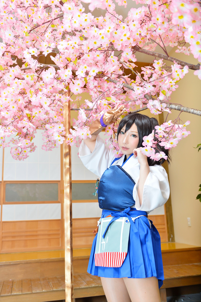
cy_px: 151
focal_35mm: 34
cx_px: 100
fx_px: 285
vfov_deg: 55.8
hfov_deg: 38.8
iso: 200
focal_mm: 34
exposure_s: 1/200
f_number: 3.5
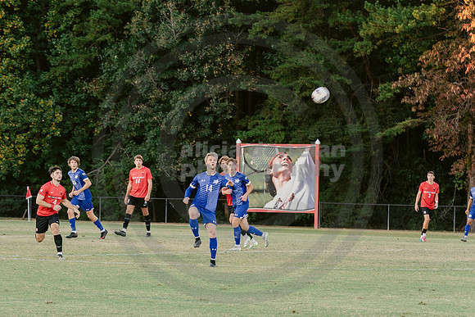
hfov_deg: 11.1
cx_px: 166
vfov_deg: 7.4
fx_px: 2446
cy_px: 265
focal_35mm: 185
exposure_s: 1/250
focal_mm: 90
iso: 640
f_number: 4.5
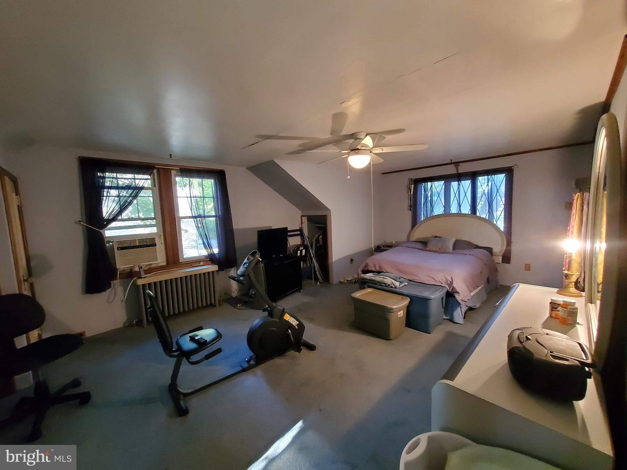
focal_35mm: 13
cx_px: 314
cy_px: 235
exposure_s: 1/29
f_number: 2.2
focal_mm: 1.8
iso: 800
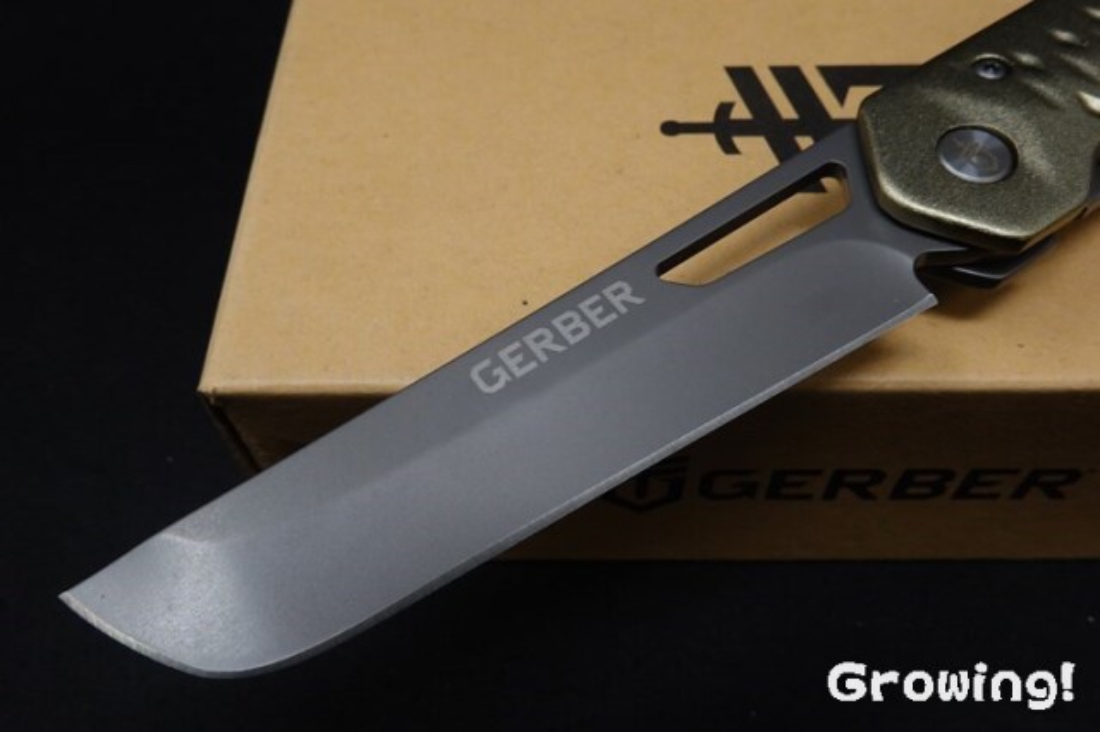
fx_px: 977
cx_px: 550
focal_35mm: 32
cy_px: 366
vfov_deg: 41.1
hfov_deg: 58.7
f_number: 10
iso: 500
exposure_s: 1/40
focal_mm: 11.76
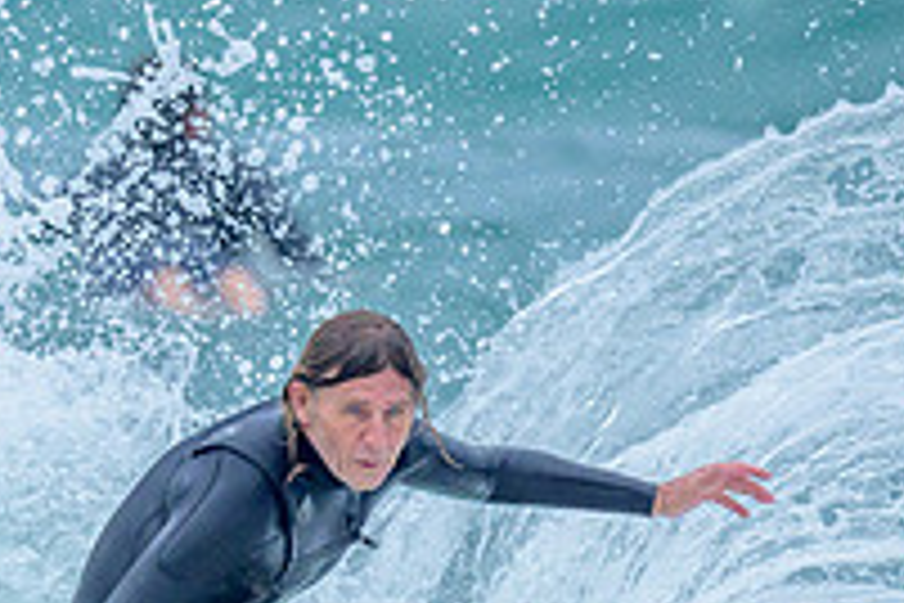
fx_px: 75805
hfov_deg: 0.7
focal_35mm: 3019
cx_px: 6
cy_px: 651
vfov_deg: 0.5
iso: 720
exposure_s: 1/3200
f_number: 6.3
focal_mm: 800
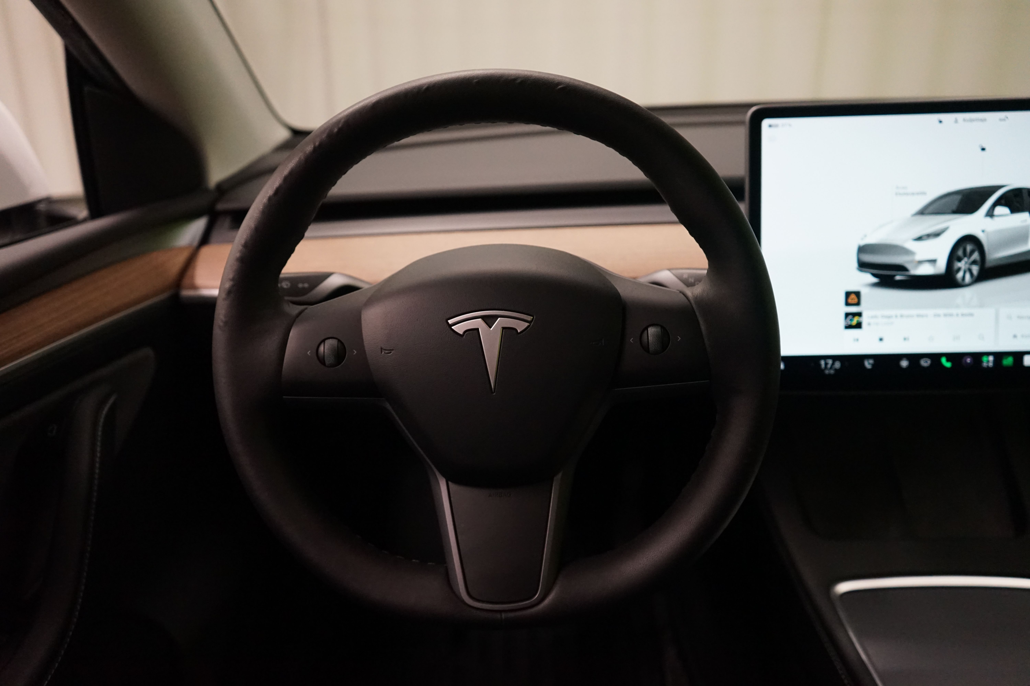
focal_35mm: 28
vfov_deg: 46.4
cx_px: 515
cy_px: 343
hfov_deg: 65.5
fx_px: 801
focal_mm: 28
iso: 4000
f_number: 3.5
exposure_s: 1/160
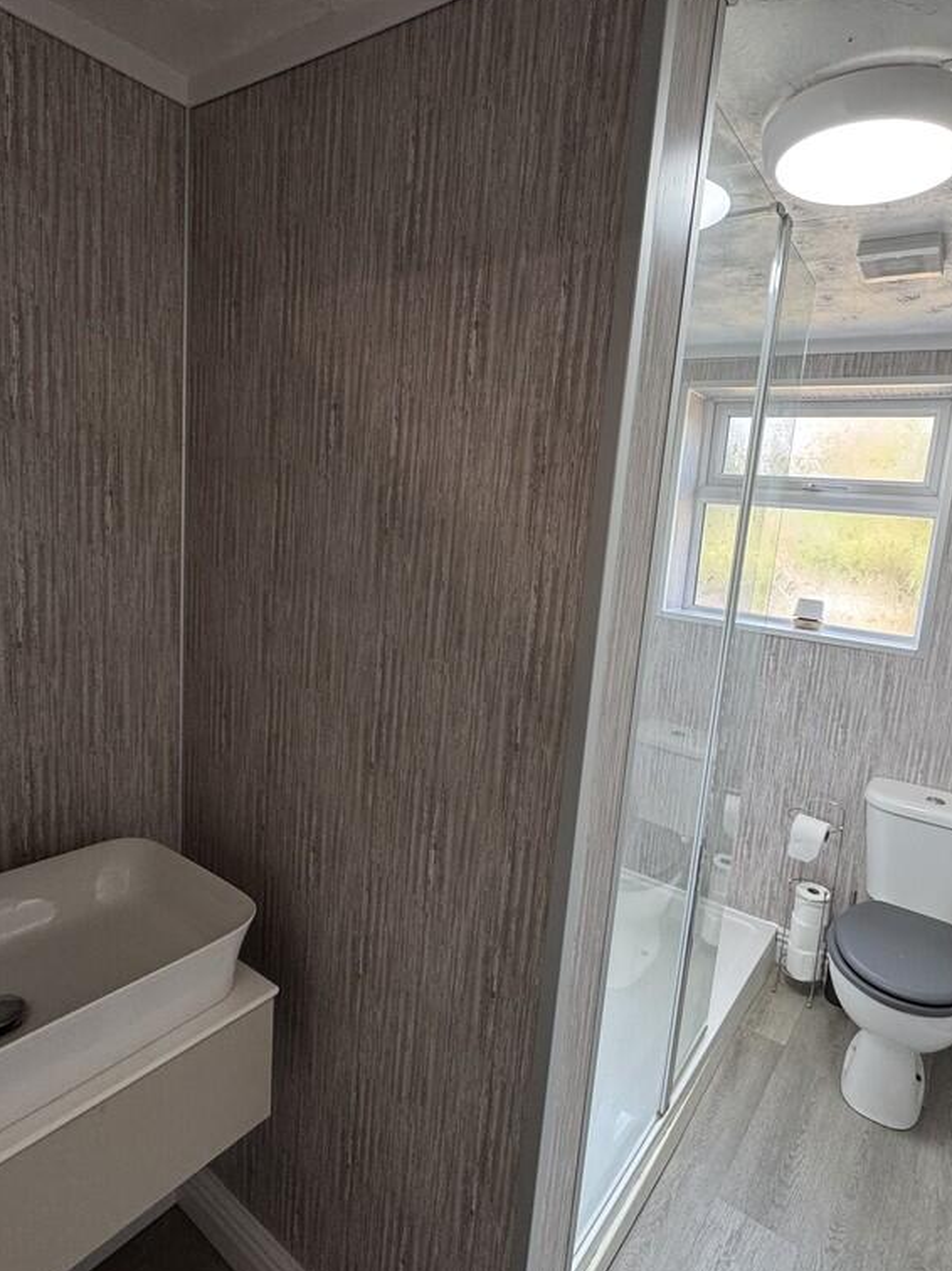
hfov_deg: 68.4
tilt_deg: -9.0
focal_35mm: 19
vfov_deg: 84.7
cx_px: 533
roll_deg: -4.6
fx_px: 697
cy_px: 635
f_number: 2.2
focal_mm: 2.22
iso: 160
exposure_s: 1/100
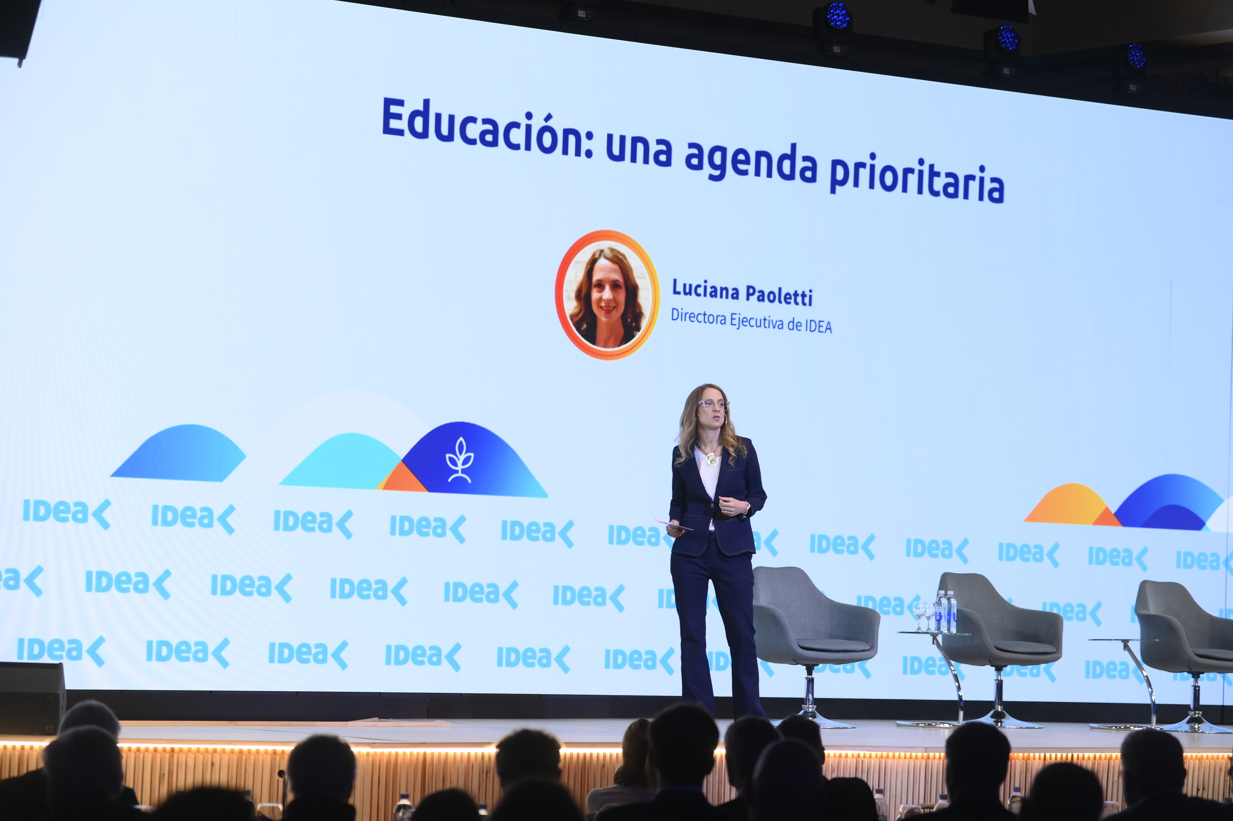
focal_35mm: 112
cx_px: 616
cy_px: 410
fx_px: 3835
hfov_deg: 18.3
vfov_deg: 12.2
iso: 800
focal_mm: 112
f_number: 4
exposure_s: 1/160
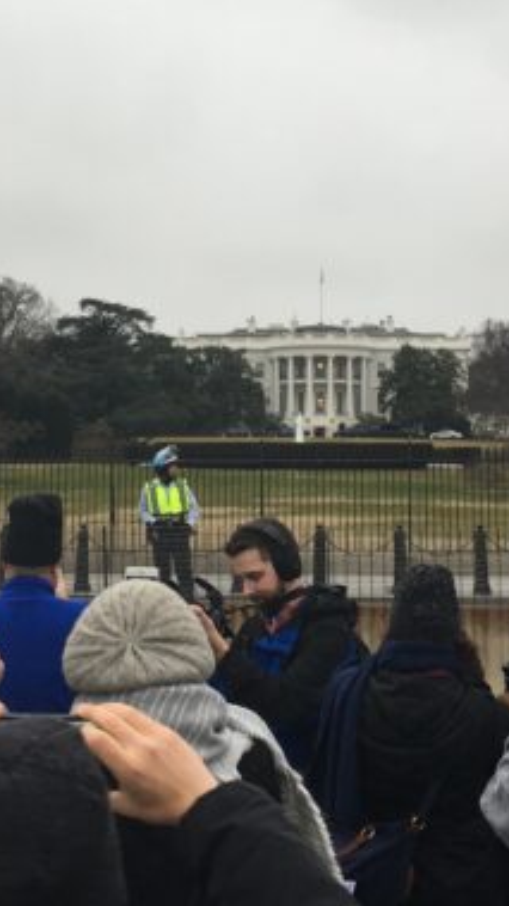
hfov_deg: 18.8
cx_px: 203
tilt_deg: +6.8
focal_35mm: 64
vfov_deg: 32.5
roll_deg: +0.1
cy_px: 296
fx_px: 1537
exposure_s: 1/60
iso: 25
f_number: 2.2
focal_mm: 4.15
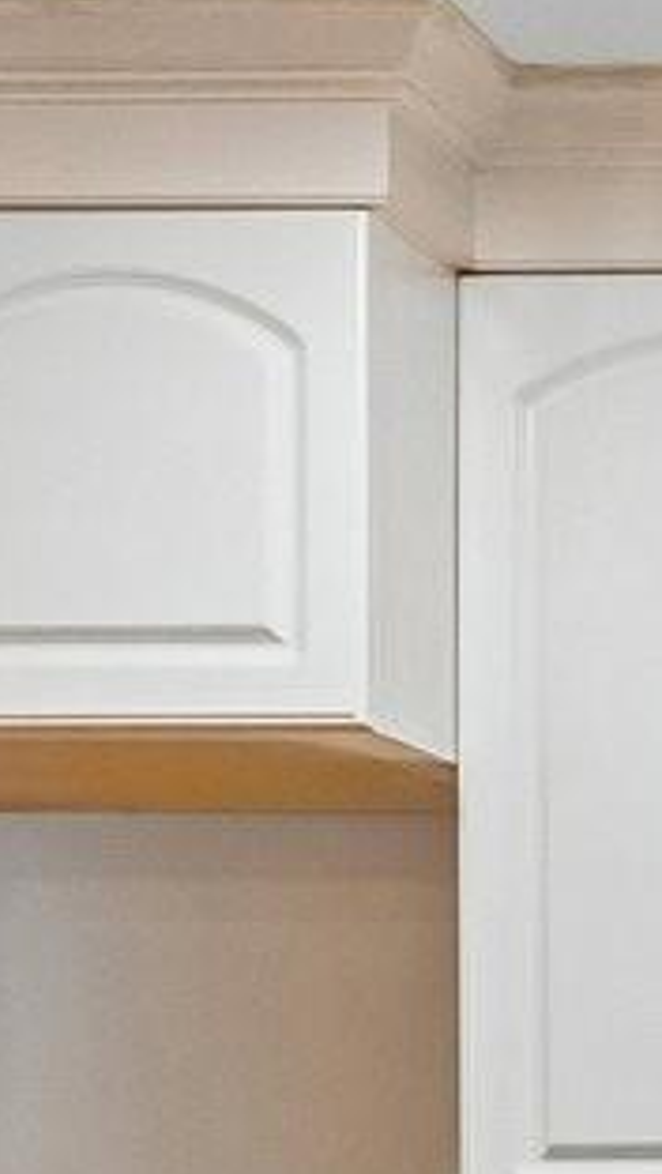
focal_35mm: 103
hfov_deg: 9.7
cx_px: 1847
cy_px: 1323
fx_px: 3207
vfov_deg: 19.8
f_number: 8
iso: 400
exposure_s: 1/4
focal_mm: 10
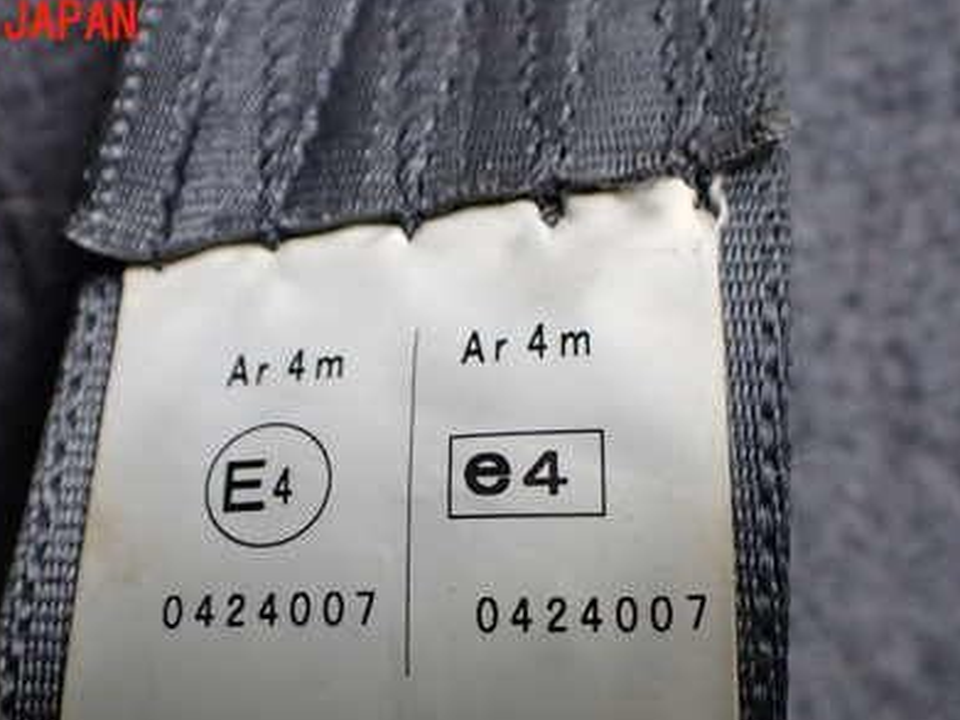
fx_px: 1275
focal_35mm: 46
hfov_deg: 41.2
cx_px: 427
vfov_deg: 30.9
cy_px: 546
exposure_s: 1/125
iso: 400
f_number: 2.3
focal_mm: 5.4
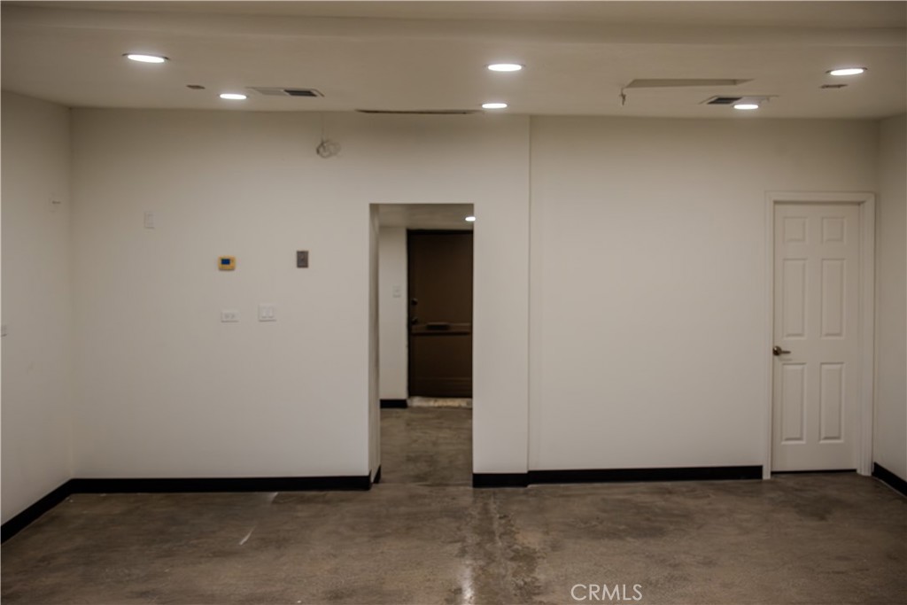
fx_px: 882
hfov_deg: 54.4
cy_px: 302
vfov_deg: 37.9
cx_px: 454
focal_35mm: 35
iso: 1000
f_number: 4.5
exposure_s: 1/200
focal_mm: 35
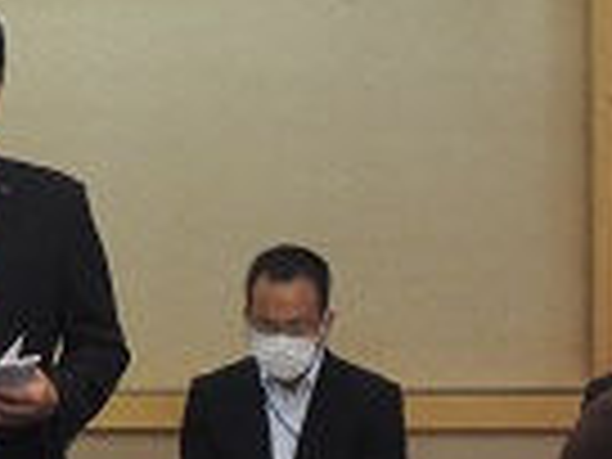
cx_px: -122
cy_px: 86
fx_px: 4685
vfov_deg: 5.6
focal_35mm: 265
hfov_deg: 7.4
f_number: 5.5
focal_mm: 17.9
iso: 800
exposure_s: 1/20
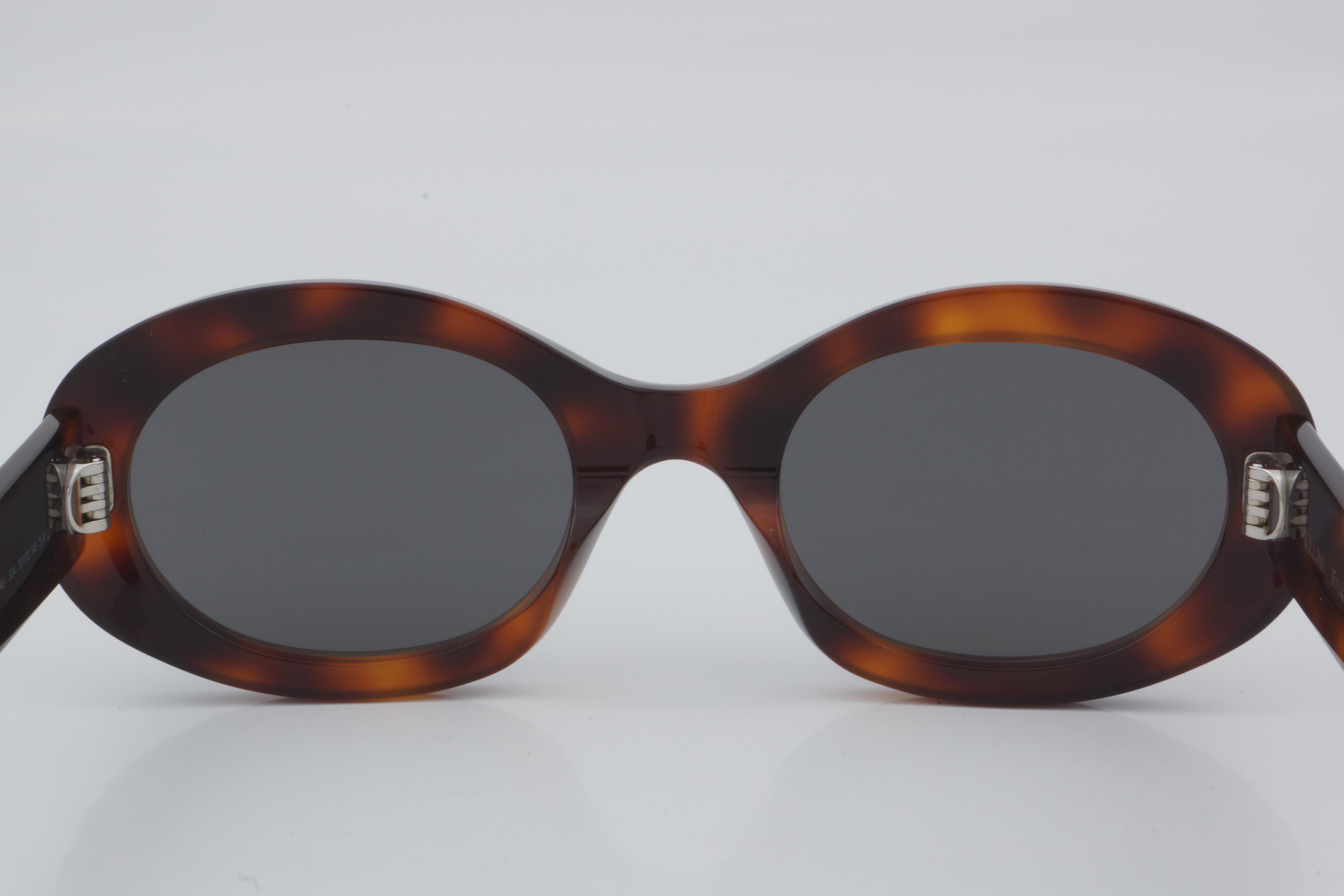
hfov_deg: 24.6
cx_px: 672
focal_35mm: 82
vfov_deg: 16.6
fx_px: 3080
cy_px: 448
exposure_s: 1/4
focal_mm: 55
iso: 100
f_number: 32
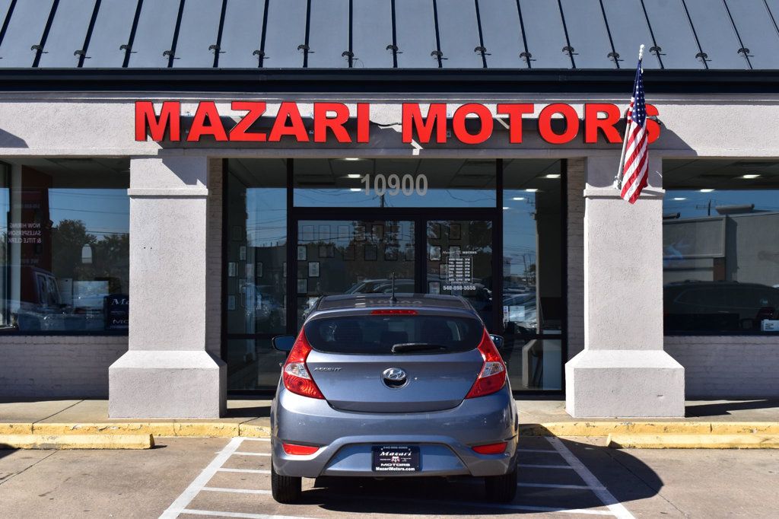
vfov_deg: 23.8
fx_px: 1233
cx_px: 390
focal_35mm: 57
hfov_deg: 35.1
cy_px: 260
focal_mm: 38
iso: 400
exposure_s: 1/500
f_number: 11
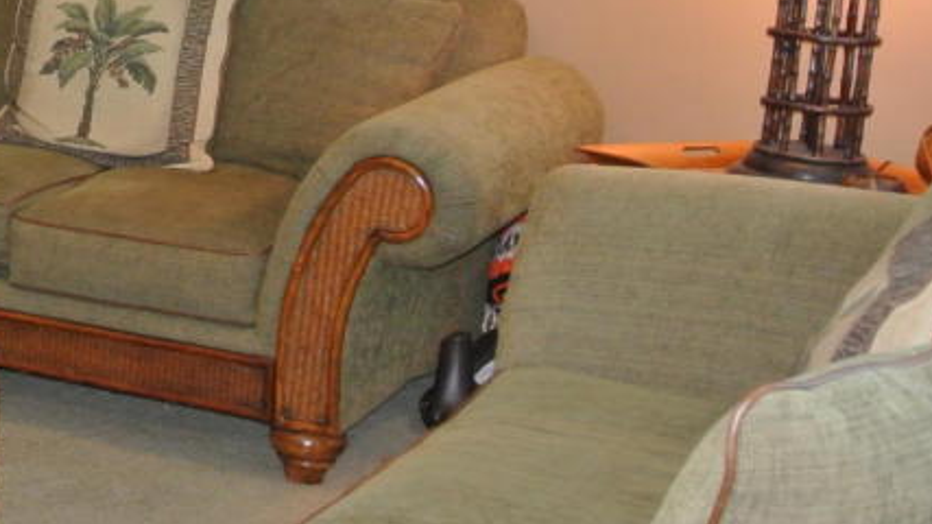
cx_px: -141
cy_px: 17
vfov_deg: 15.6
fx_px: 1878
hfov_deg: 25.5
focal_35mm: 76
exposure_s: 1/60
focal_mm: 10
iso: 800
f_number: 3.5
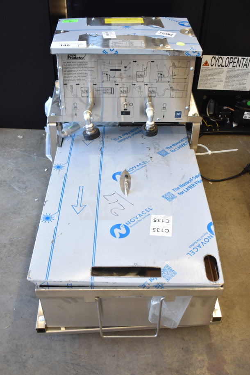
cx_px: 125
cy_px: 188
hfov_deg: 34.2
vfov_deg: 49.6
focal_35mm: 39
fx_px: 406
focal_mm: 26
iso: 400
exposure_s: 1/40
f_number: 4
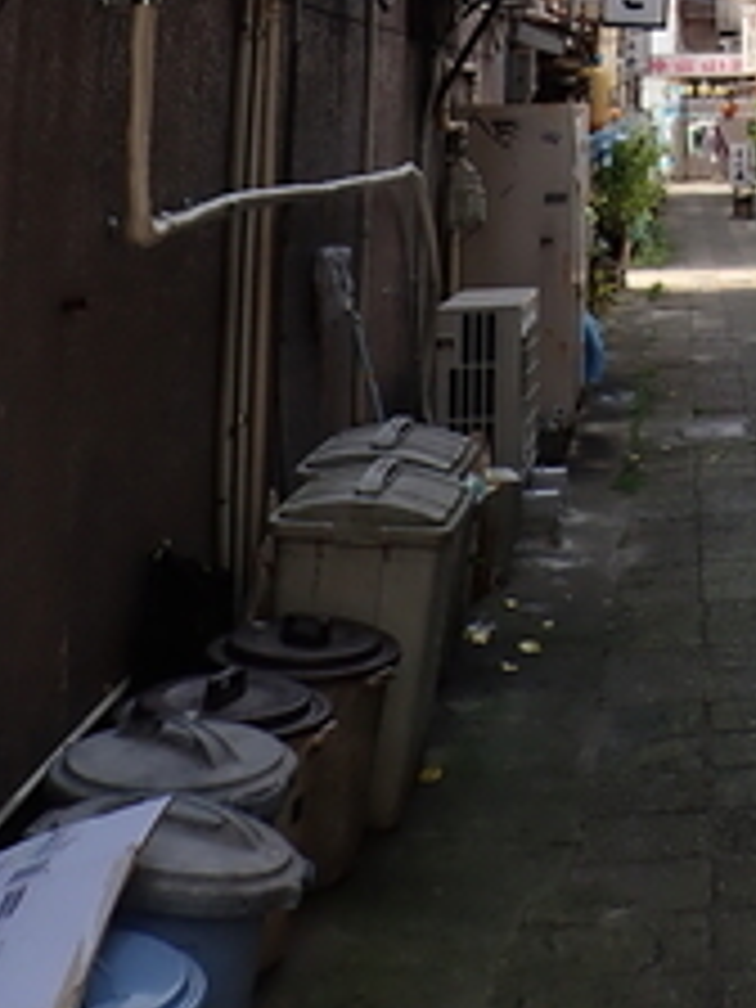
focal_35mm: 67
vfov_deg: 25.1
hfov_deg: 20.5
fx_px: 1951
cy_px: -302
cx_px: 914
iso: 100
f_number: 2.8
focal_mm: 4.5
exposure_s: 1/400
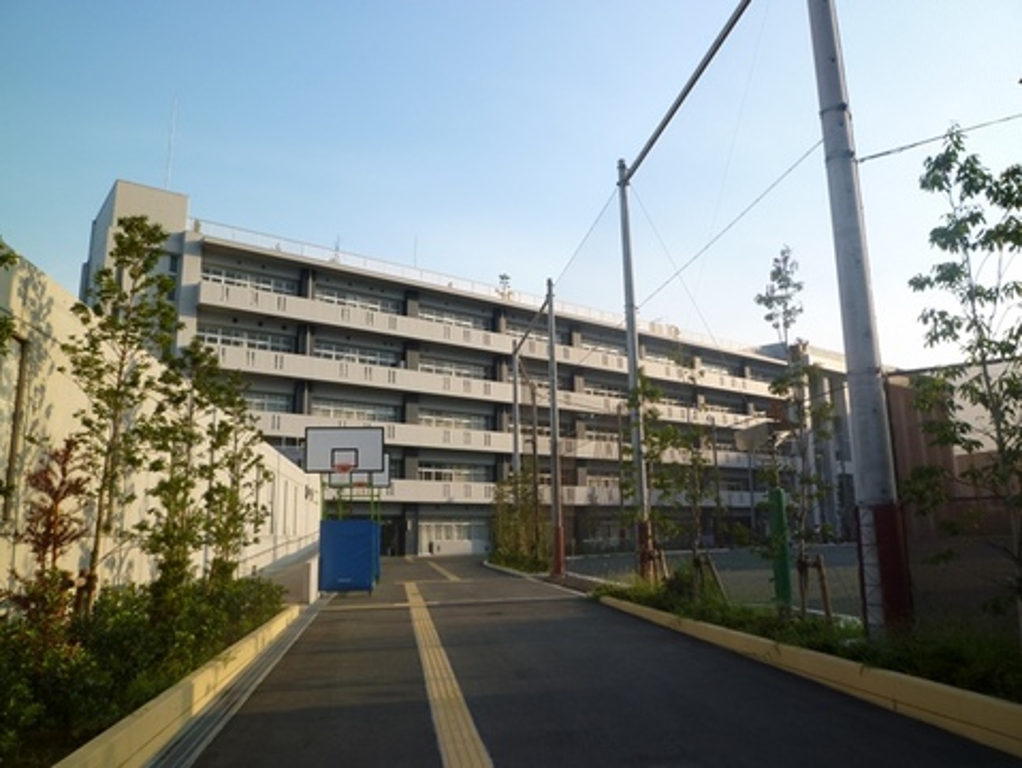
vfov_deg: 54.9
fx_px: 739
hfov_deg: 69.4
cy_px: 384
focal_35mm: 25
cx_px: 511
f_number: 4
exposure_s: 1/320
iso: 80
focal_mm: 4.5
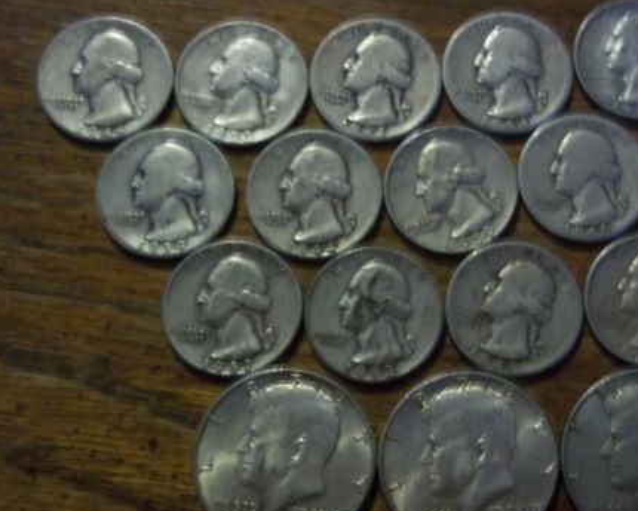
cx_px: 439
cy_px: 319
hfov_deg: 37.5
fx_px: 925
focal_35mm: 49
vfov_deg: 30.7
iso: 320
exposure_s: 1/8
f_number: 3.1
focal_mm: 6.5
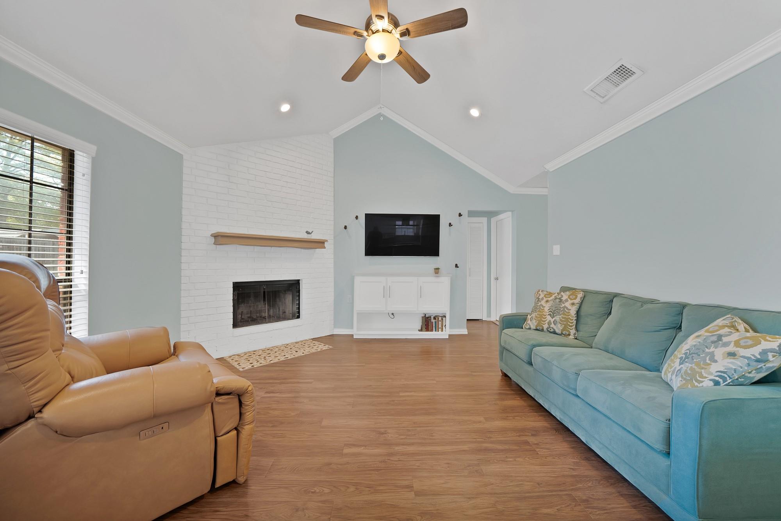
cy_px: 260
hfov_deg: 112.6
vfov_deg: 90.0
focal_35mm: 12
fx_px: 260
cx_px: 390
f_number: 9
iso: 640
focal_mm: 12
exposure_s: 1/1.67
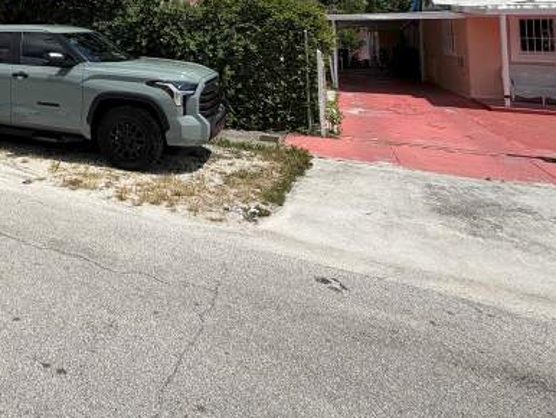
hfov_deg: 53.0
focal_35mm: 29
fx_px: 466
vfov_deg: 42.0
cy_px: 3
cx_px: 43
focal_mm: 2.22
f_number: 2.2
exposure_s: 1/1312
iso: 20
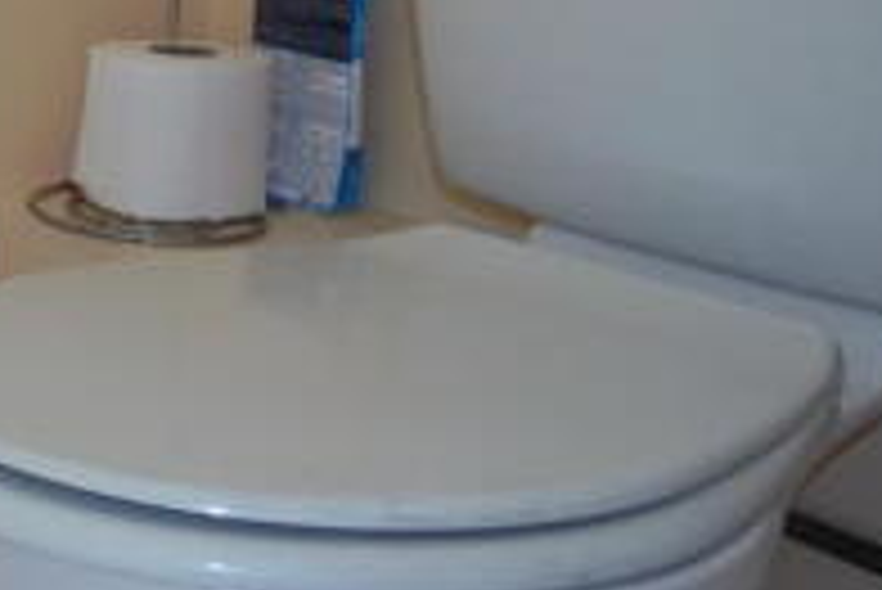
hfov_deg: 20.6
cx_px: -529
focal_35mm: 80
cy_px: -110
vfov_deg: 16.4
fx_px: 1961
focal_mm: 16
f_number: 3.5
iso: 200
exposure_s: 1/80
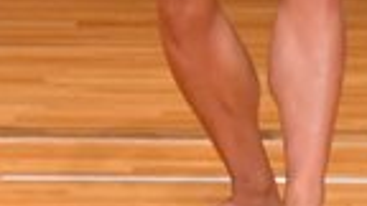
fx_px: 12300
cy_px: -219
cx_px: 368
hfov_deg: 1.7
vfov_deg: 1.0
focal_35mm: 1264
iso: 3200
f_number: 5.6
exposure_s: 1/400
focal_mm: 150
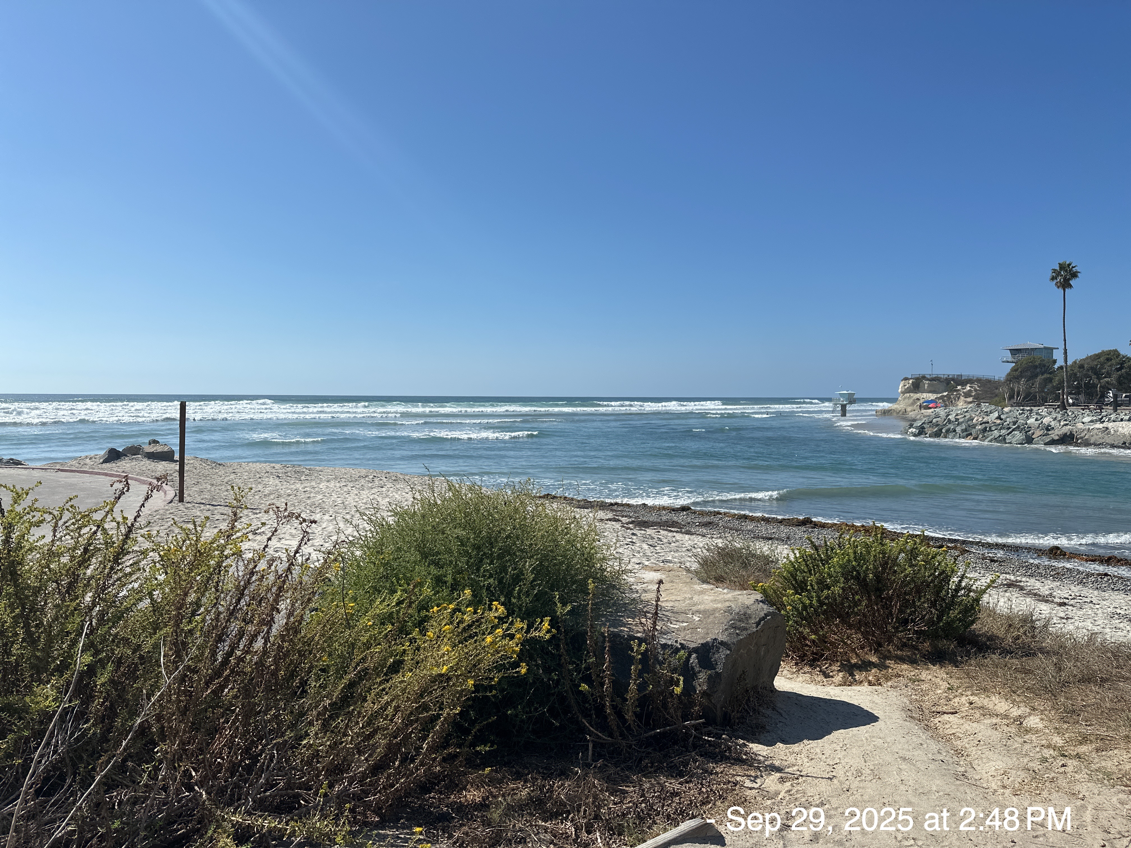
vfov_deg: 56.8
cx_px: 566
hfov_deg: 71.6
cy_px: 424
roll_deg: -0.1
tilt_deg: -2.7
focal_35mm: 24
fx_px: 784
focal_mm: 6.86
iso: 80
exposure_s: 1/8197
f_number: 1.78
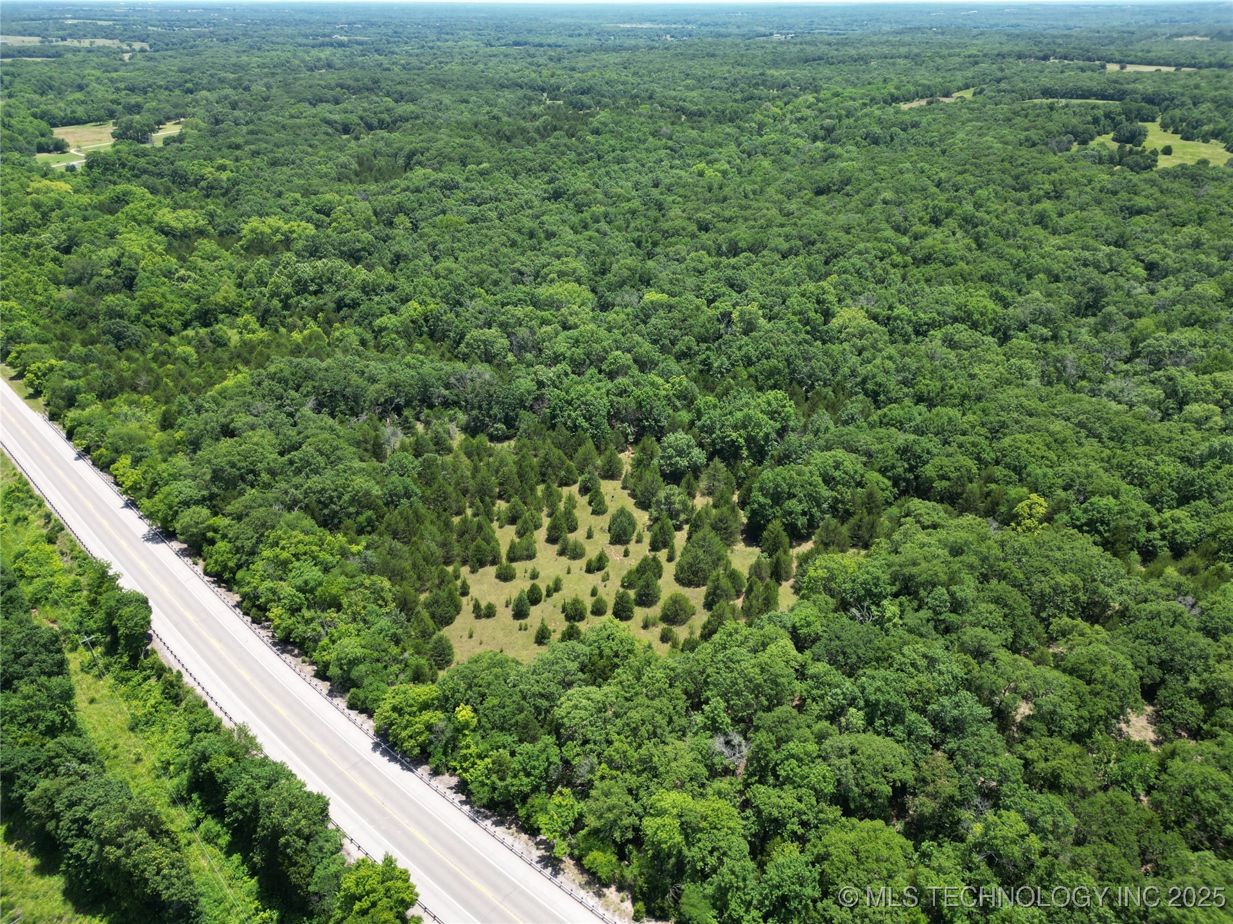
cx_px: 616
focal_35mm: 24
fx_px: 855
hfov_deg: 71.6
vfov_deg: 56.8
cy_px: 462
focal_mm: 6.72
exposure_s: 1/1500
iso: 120
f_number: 1.7
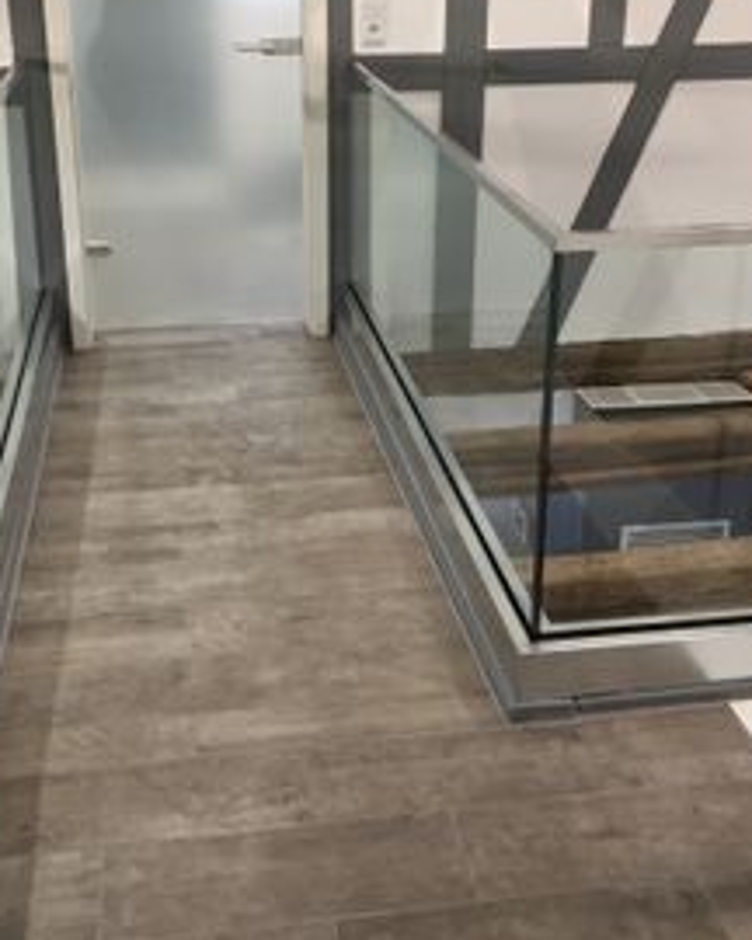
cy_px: 313
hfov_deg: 35.6
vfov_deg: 43.2
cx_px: 324
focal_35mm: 42
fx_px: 1168
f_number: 2.2
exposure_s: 1/33
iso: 125
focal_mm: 4.15
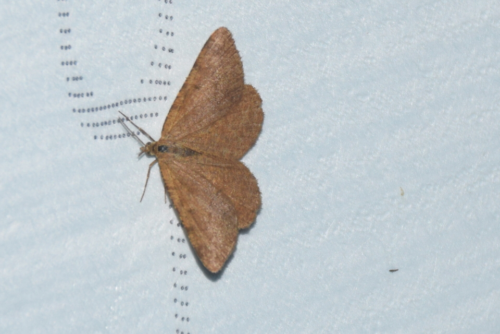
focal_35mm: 210
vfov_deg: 6.5
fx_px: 2916
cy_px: 167
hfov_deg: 9.8
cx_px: 250
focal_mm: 140
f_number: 7.1
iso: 320
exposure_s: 1/60
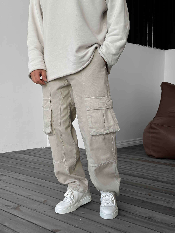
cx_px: 88
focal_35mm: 48
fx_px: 324
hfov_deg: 30.3
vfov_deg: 39.7
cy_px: 116
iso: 64
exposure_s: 1/140
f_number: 1.8
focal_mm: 6.86
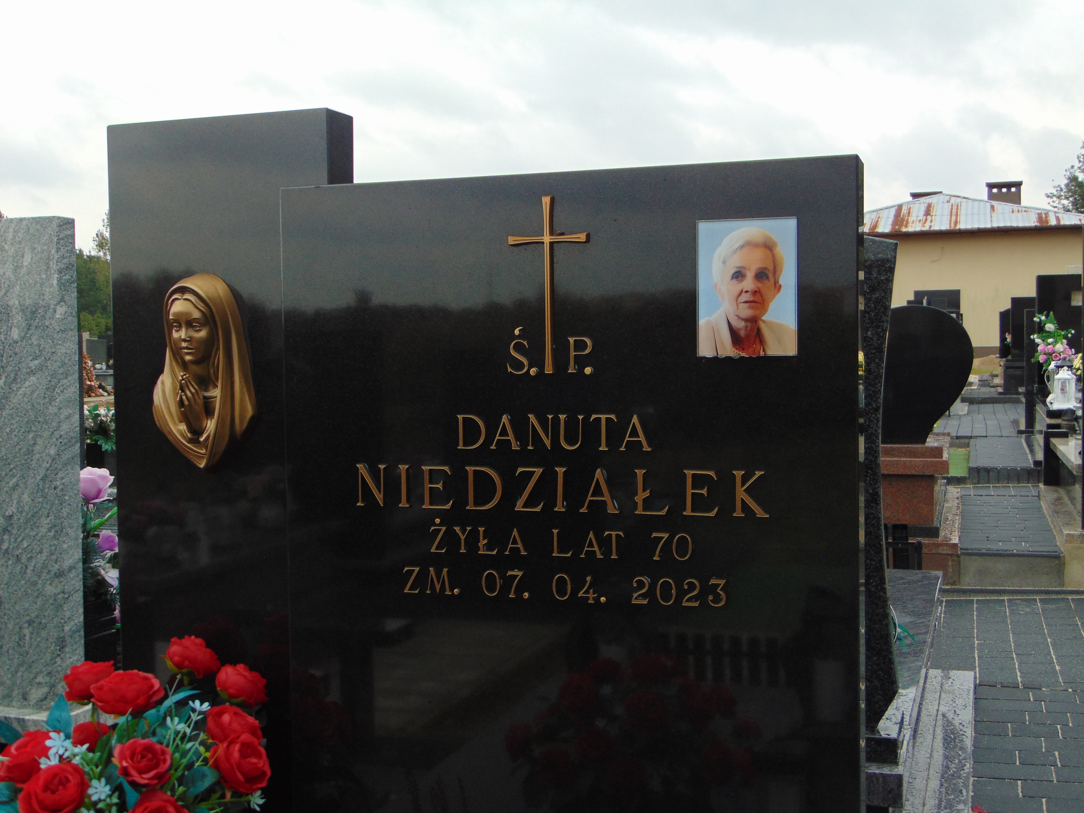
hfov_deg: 44.8
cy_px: 406
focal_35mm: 42
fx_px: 1315
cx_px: 542
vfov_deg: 34.3
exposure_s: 1/320
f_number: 3.3
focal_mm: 7.6
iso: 80
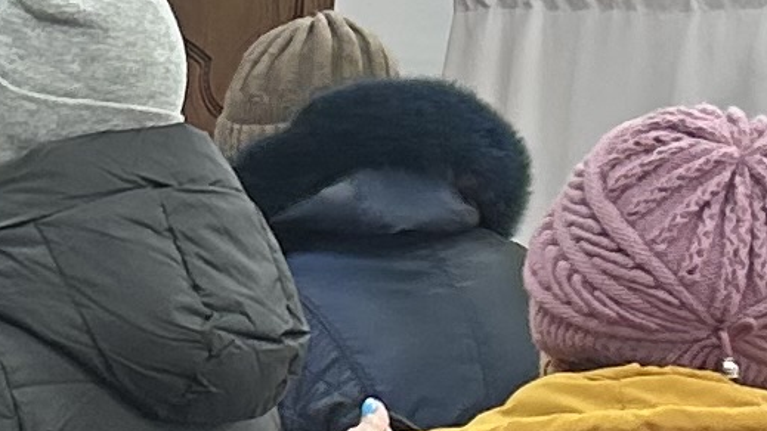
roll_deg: -2.7
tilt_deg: -8.1
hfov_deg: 9.5
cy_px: 853
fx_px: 4475
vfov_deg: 5.4
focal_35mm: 220
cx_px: -446
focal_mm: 5.7
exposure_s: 1/100
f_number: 1.5
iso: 80
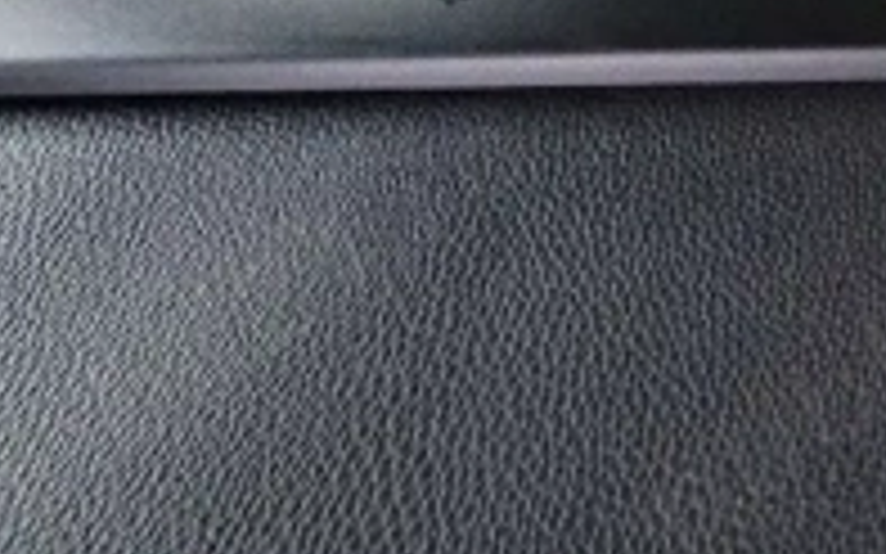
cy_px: -347
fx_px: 1014
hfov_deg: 35.0
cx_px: 1115
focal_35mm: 42
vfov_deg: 22.7
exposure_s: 1/50
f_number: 2.2
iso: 250
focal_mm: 2.2
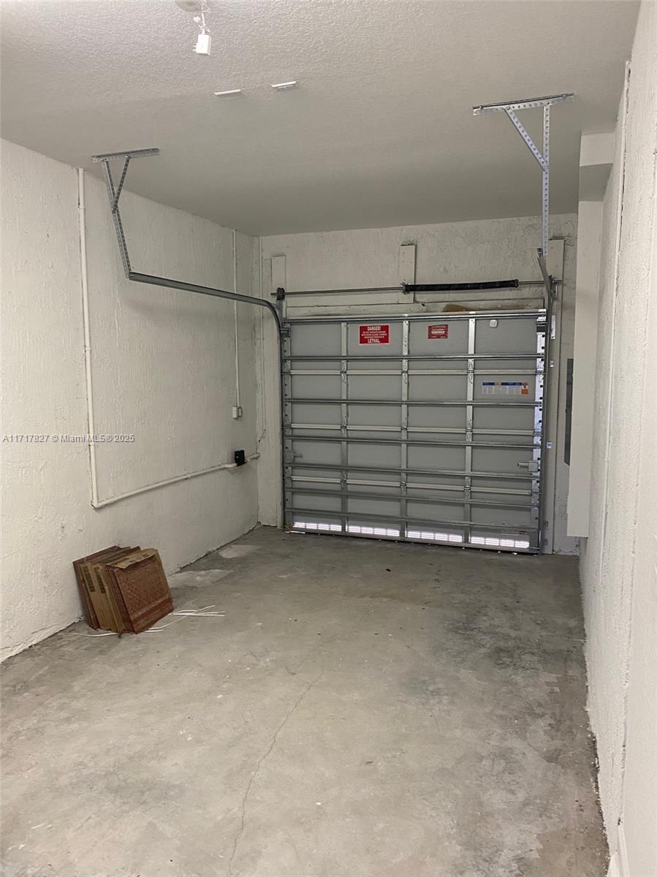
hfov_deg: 53.0
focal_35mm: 26
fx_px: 658
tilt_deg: -7.1
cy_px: 438
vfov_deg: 67.3
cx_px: 328
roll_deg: -0.1
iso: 125
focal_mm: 4.25
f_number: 1.8
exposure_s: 1/60
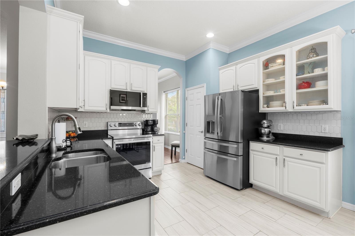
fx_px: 148
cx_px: 178
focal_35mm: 15
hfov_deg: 100.4
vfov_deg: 77.3
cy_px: 118
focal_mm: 10
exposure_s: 2
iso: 100
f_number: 7.1
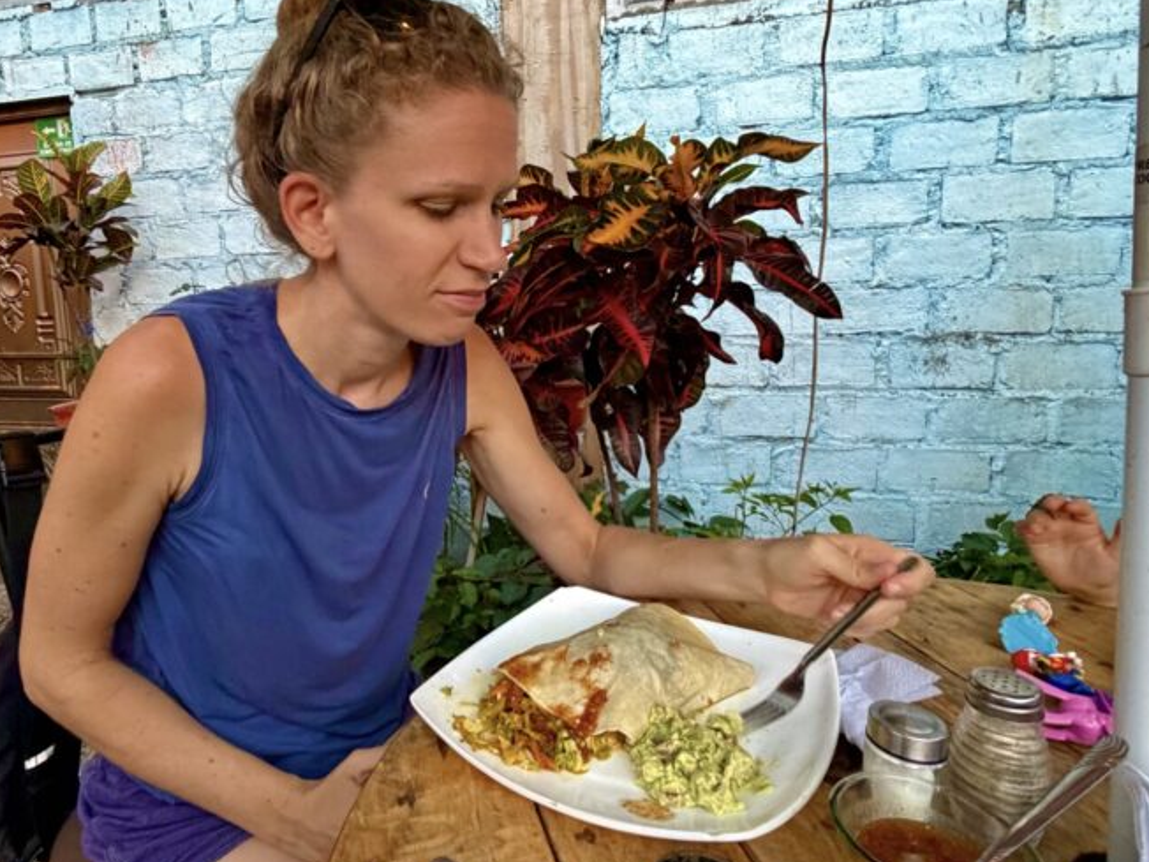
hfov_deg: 75.7
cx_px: 471
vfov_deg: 60.9
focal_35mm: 22
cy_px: 379
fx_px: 730
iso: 400
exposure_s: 1/60
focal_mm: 2.22
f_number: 2.2
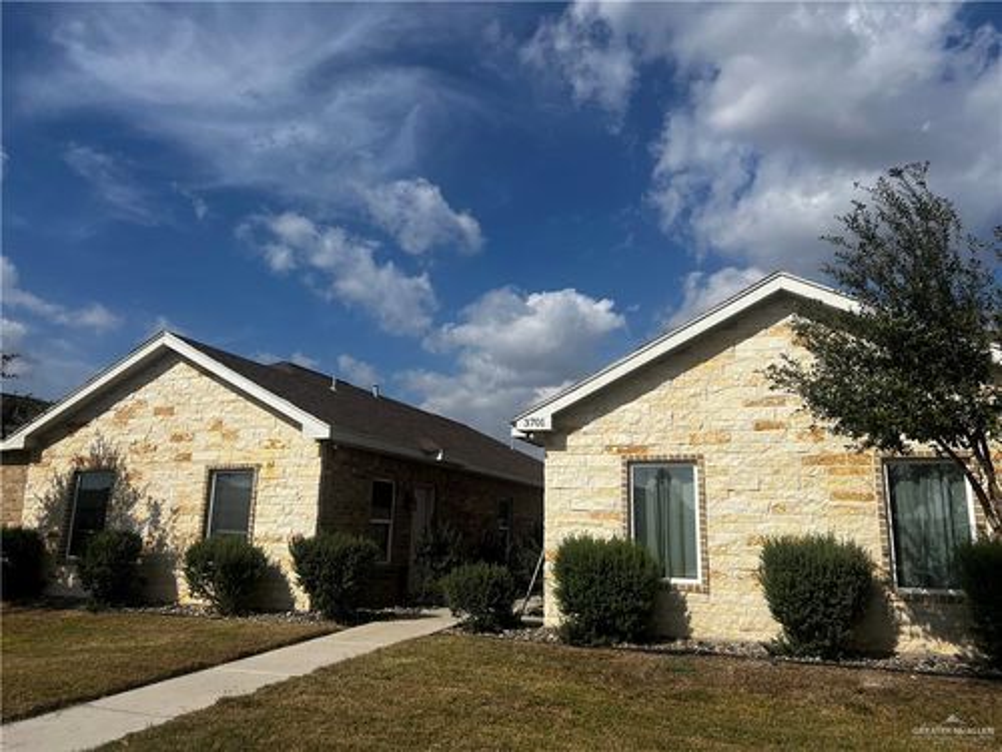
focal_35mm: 26
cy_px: 376
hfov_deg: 67.3
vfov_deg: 53.1
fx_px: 753
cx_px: 501
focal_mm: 5.7
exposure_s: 1/10309
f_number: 1.5
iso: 50
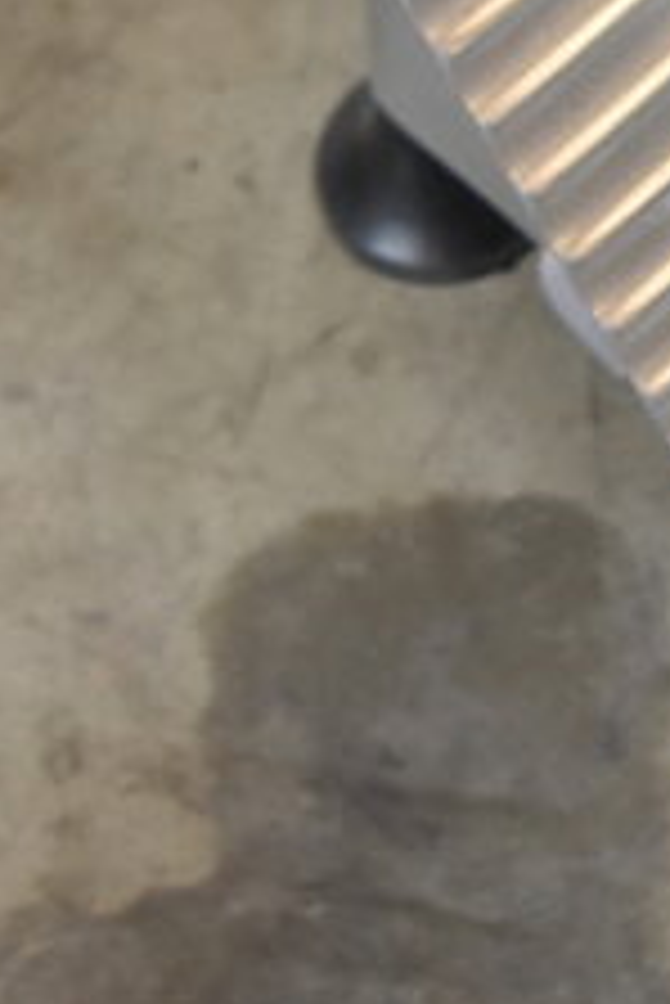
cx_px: 1246
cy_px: 173
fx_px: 7722
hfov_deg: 4.9
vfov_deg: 7.4
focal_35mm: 277
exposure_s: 1/80
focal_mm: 45
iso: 800
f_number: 5
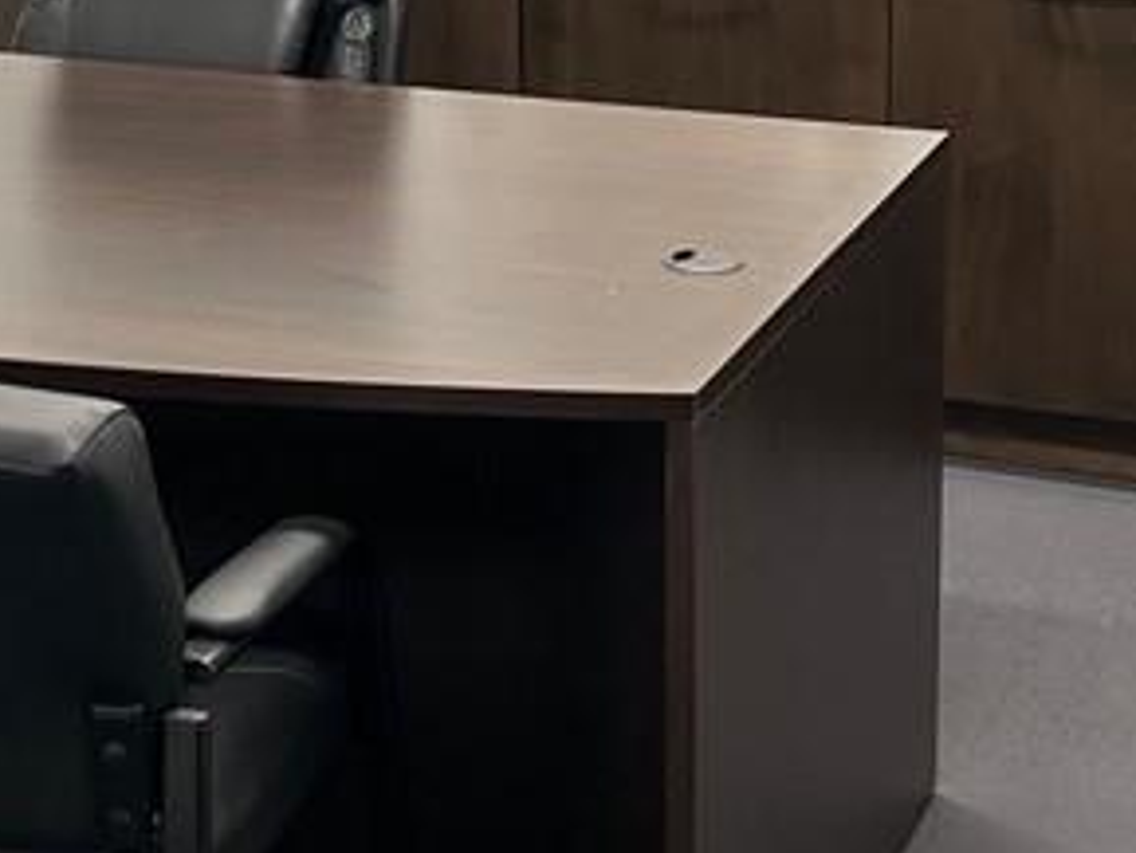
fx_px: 3020
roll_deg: +1.5
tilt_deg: -9.9
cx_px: 283
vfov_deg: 15.7
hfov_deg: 21.1
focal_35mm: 92
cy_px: -20
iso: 125
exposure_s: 1/120
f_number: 1.5
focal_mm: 5.7
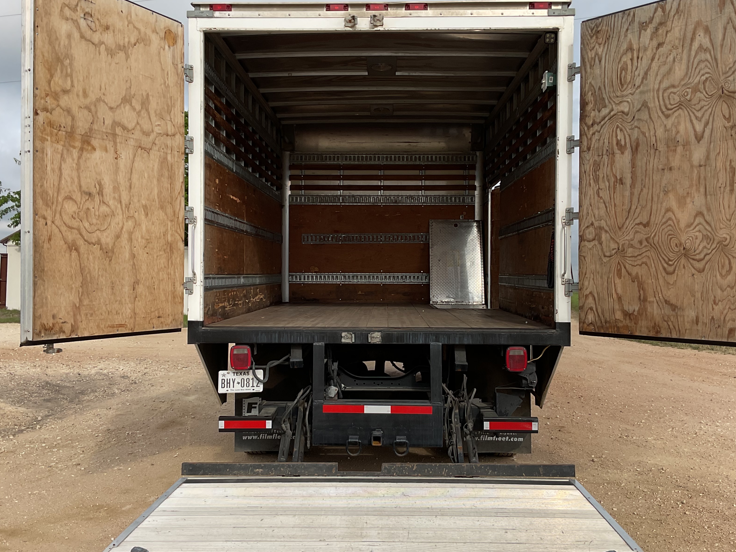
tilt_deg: +0.6
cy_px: 273
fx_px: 787
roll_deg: -1.4
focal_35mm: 37
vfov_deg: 38.7
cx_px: 370
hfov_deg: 50.1
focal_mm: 3
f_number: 1.8
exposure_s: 1/1626
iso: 16
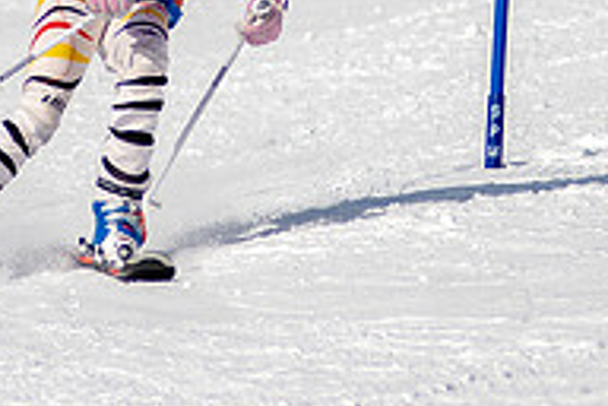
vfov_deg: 0.8
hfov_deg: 1.1
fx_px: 30837
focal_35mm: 1826
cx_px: 300
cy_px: -68
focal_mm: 300
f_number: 2.8
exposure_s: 1/6400
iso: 100
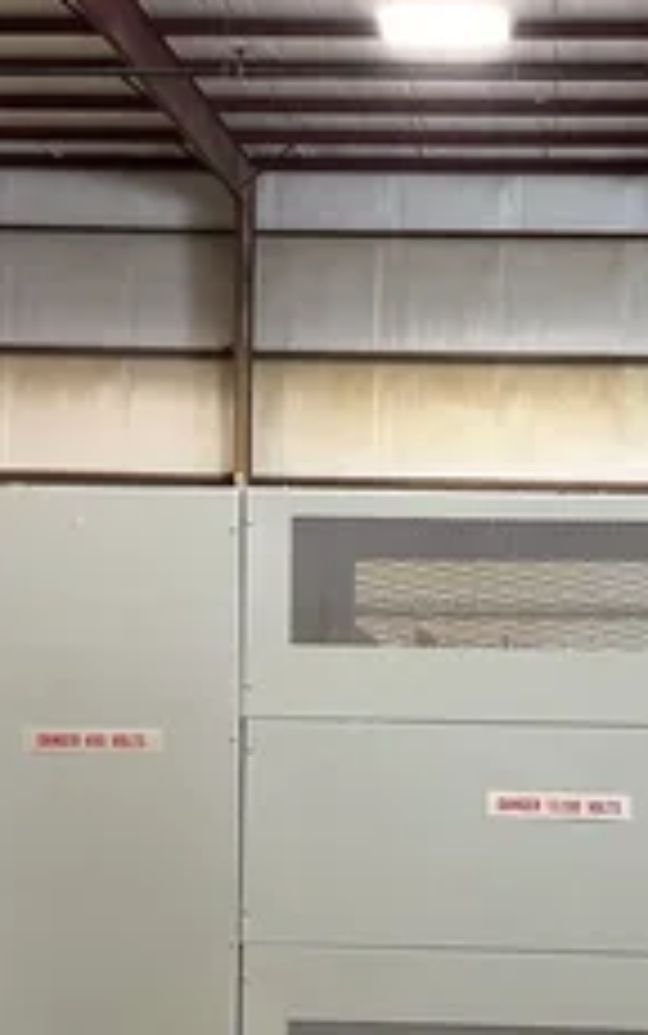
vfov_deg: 40.7
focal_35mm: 48
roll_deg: -1.2
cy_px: 770
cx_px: 544
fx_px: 1355
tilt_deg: +1.8
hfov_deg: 26.3
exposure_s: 1/60
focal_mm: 4.2
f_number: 1.6
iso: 320
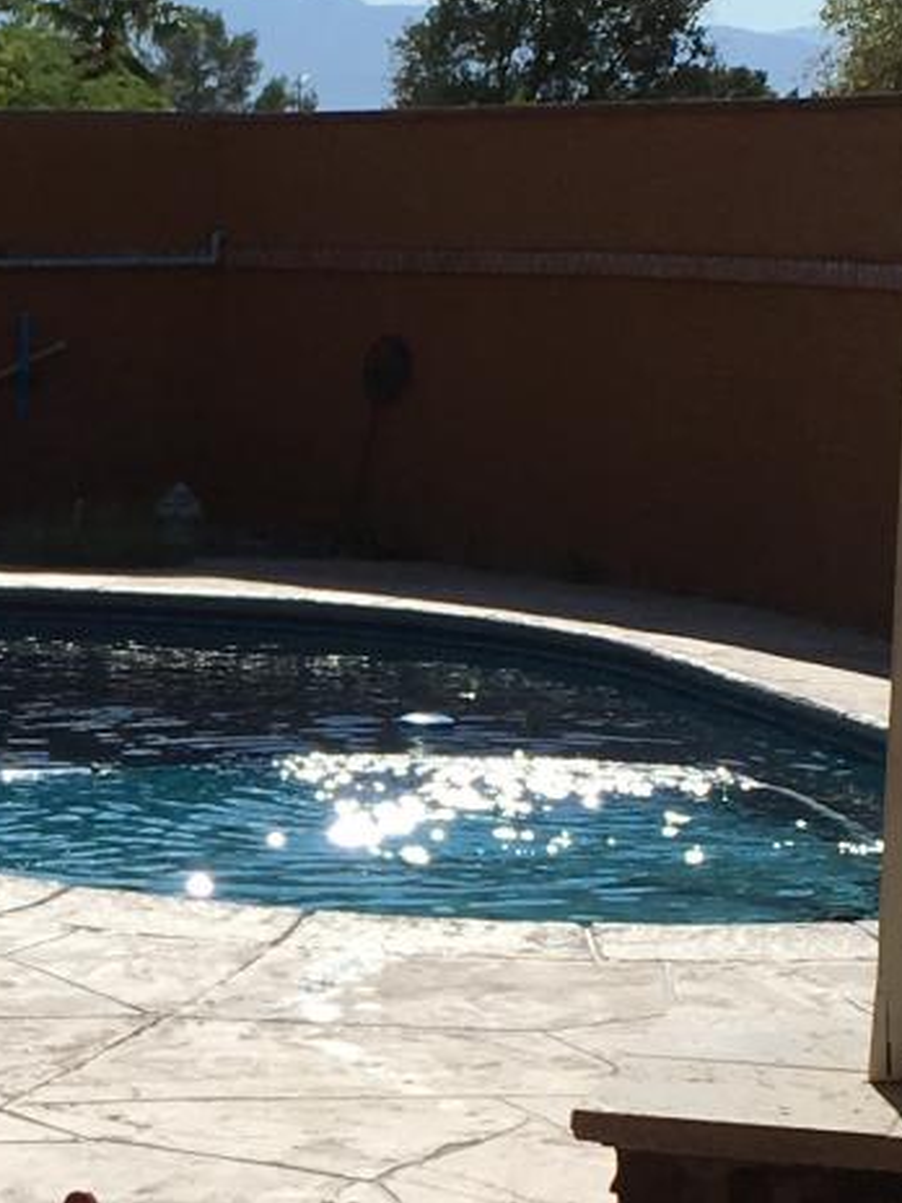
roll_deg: -1.0
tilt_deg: -9.1
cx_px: -122
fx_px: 4343
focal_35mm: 125
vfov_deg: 15.7
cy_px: 980
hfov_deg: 11.7
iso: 25
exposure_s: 1/3205
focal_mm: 4.15
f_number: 2.2
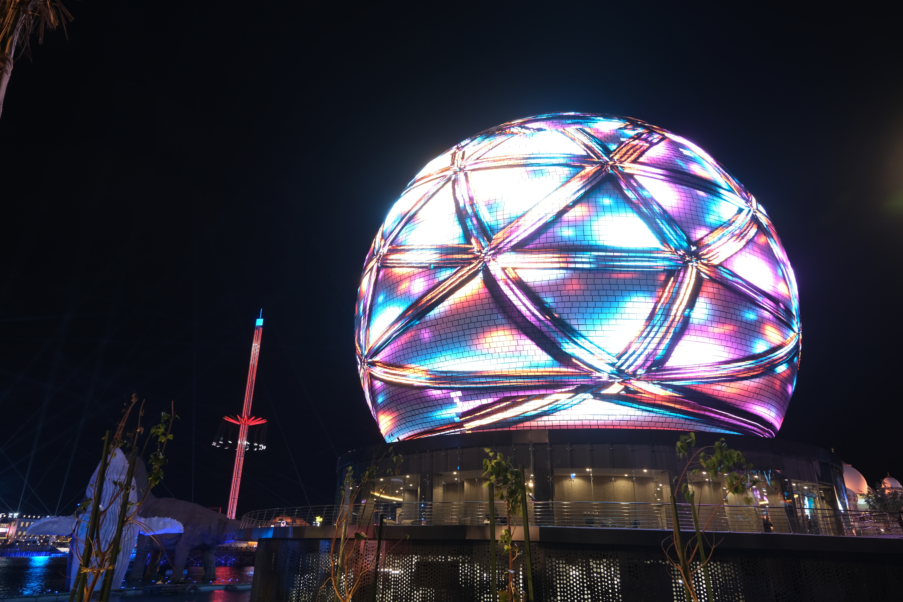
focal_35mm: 24
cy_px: 301
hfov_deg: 73.7
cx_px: 452
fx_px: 602
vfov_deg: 53.1
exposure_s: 1/6
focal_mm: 16
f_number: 4
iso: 160
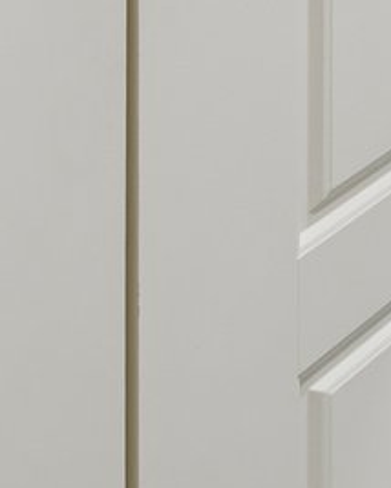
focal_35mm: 115
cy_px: -684
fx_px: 1662
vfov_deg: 12.8
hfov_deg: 7.9
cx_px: 1593
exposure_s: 1/5
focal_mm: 16
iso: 200
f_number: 8
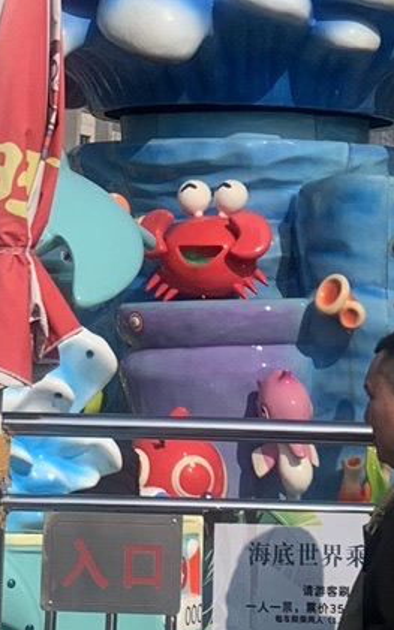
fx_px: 2251
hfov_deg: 10.0
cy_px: -180
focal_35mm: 131
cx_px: 225
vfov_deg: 15.2
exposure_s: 1/3185
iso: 25
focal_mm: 4.25
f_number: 1.8
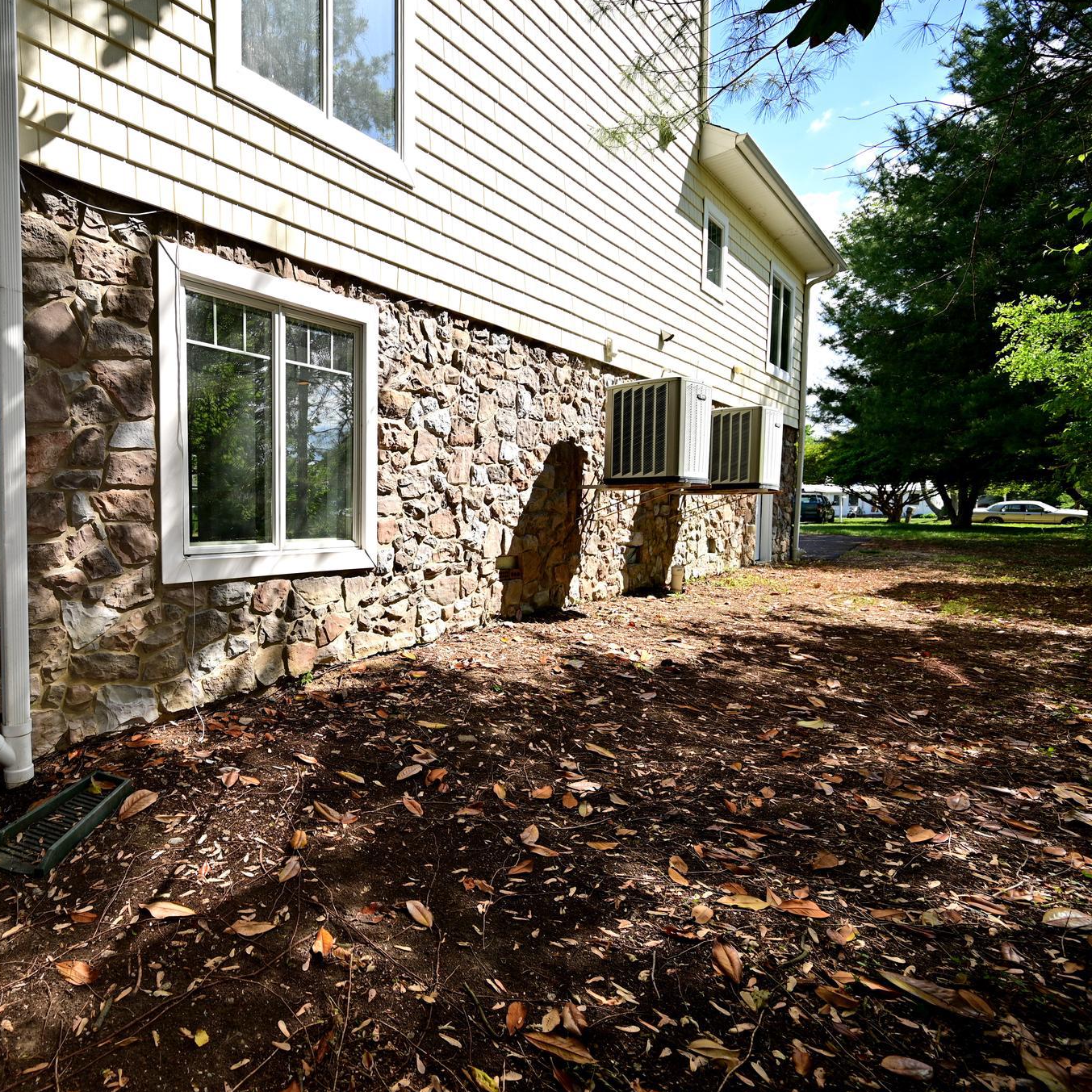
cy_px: 547
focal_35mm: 18
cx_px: 291
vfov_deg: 80.7
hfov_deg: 75.7
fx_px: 642
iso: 100
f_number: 4
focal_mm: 14
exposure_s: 1/500
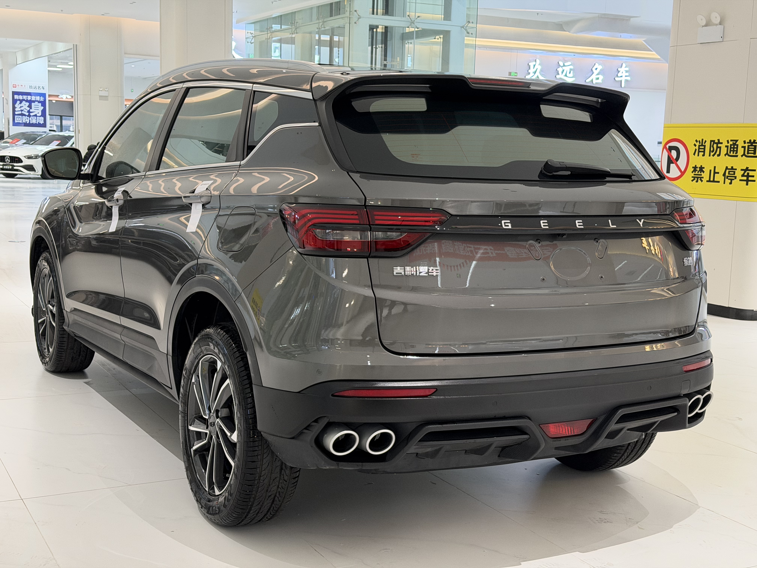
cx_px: 378
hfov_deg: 39.7
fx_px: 1050
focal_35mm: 48
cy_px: 284
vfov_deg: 30.3
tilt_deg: -6.9
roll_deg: -1.8
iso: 250
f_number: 1.78
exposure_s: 1/60
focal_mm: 6.76
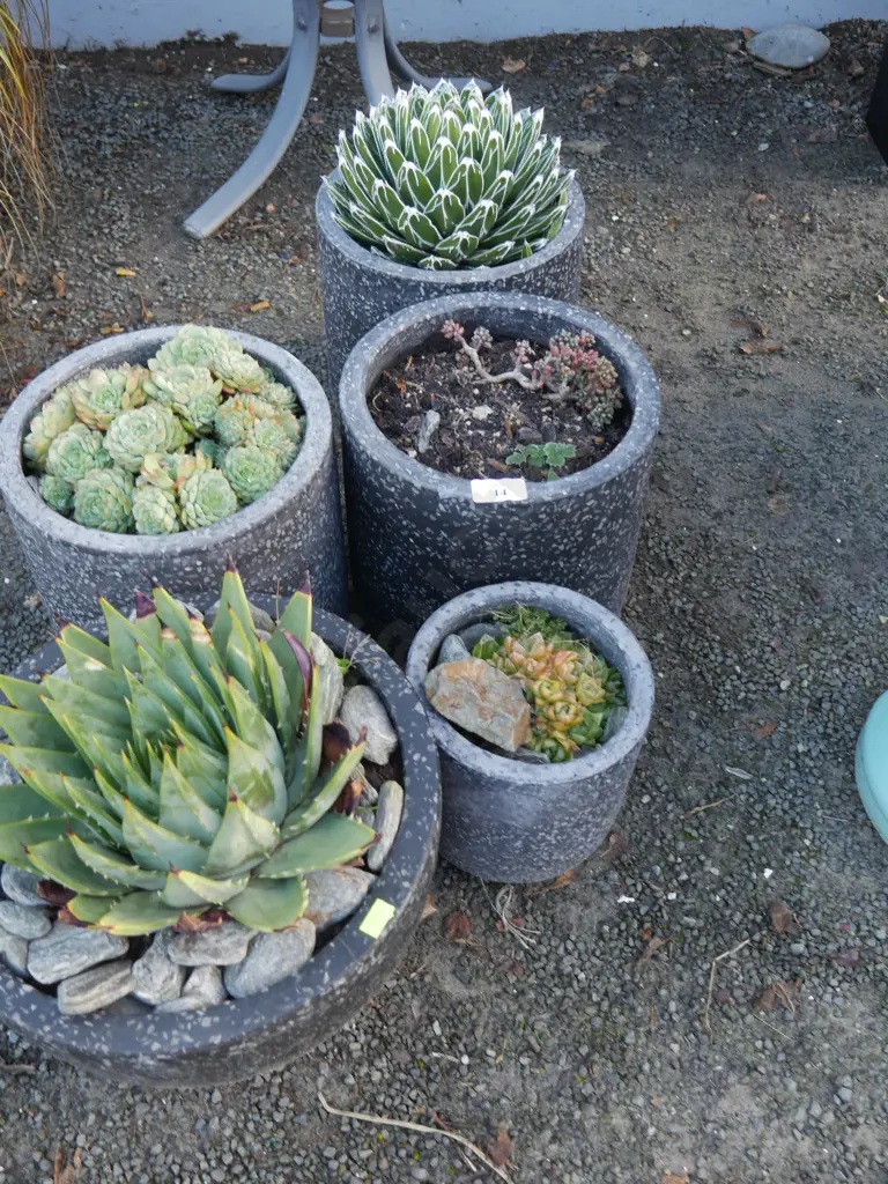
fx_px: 1163
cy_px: 592
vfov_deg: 54.0
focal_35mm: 34
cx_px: 444
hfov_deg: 41.8
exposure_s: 1/60
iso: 250
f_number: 4
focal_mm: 17
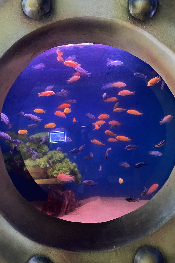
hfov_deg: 46.4
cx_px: 94
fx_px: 204
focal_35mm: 28
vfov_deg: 65.5
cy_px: 130
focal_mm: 4.25
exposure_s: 1/30
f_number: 1.8
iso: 800
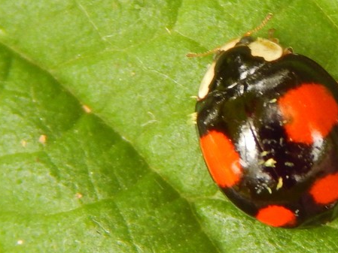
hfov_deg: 7.9
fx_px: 2432
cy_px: 120
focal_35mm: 249
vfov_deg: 6.0
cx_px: 276
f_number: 4.8
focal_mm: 23.4
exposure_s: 1/30
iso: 180
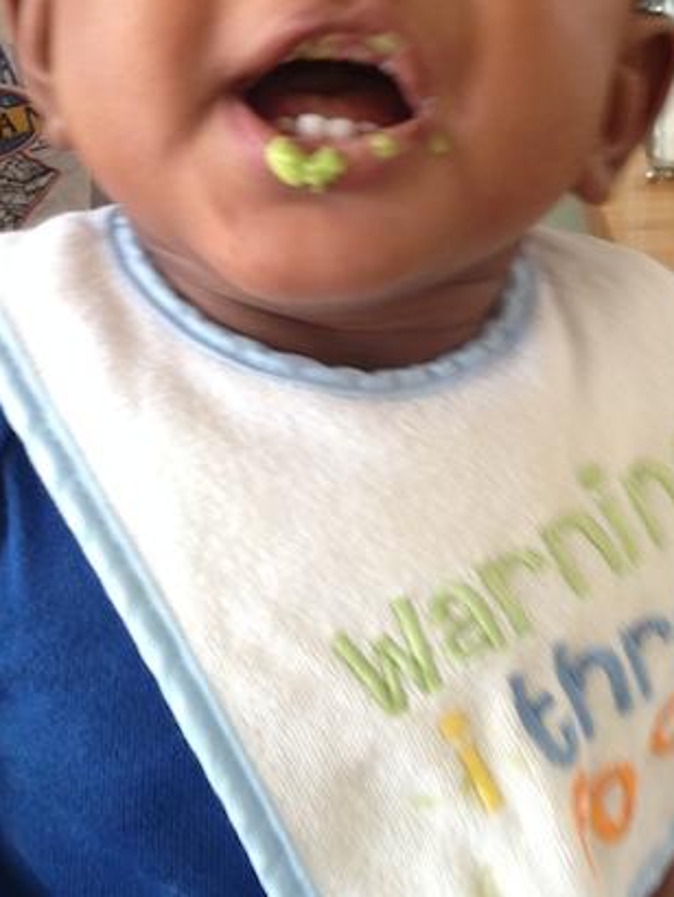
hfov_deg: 24.8
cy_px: 338
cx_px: 390
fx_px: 1530
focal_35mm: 59
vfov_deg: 32.5
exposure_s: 1/20
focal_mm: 4.12
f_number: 2.4
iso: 100
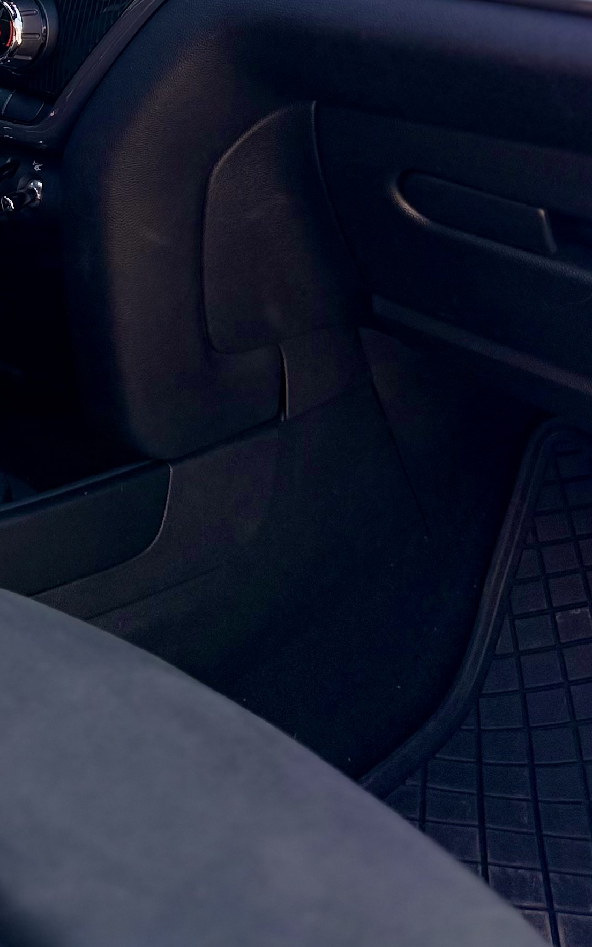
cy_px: -90
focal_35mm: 58
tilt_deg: -10.9
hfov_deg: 21.3
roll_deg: -0.9
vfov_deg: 31.3
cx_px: -44
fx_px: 1498
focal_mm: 6.76
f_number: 1.78
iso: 80
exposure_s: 1/494
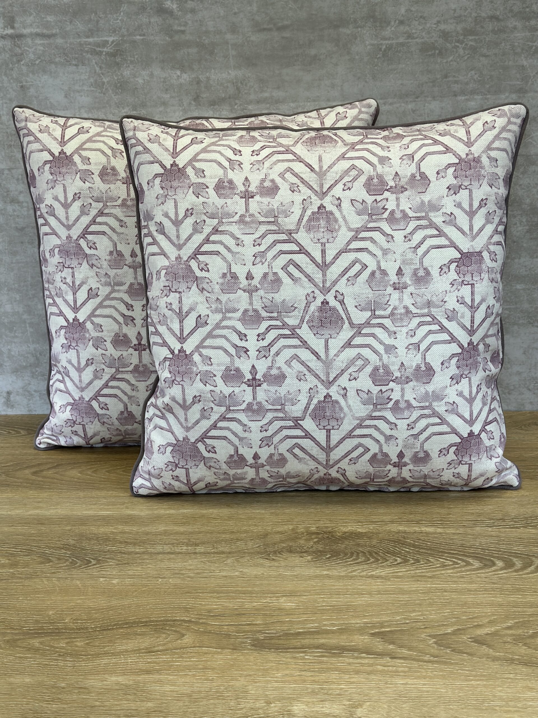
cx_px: 269
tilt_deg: -17.3
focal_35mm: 48
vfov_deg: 39.7
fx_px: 995
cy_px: 359
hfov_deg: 30.3
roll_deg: +1.8
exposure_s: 1/235
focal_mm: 6.86
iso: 80
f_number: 1.78
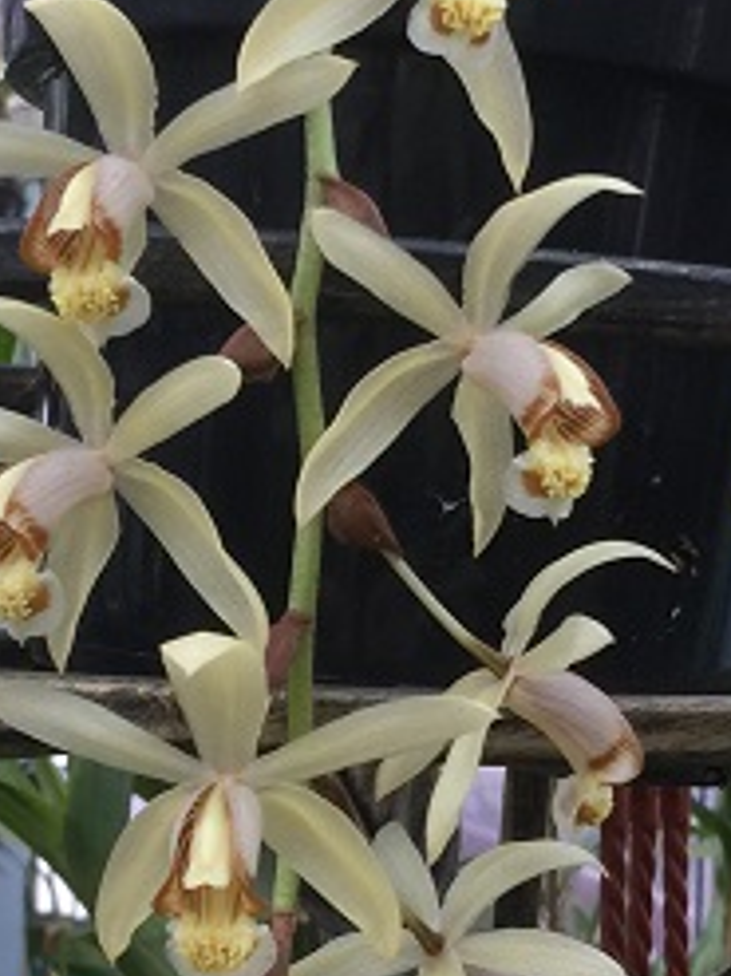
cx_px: 375
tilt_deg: -2.6
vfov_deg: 20.7
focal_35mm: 94
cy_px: 703
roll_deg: -1.3
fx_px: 2649
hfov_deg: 15.7
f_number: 2.2
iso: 40
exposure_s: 1/17
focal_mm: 4.15
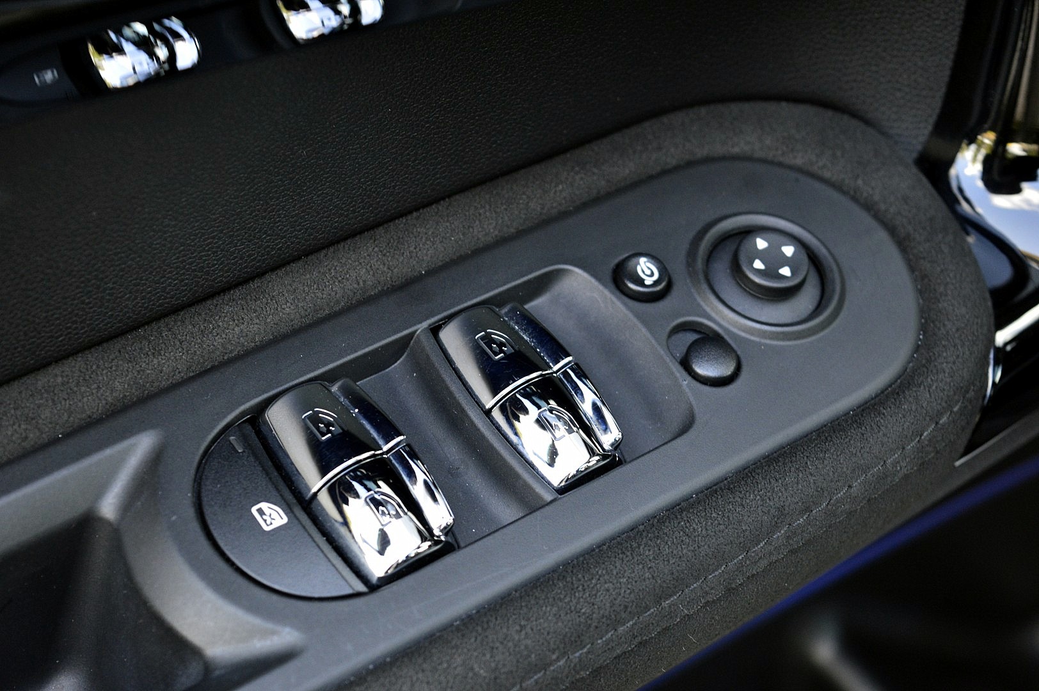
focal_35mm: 82
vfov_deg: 16.5
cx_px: 520
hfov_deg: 24.6
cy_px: 346
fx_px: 2379
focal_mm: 55
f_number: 6.3
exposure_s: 1/60
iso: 800
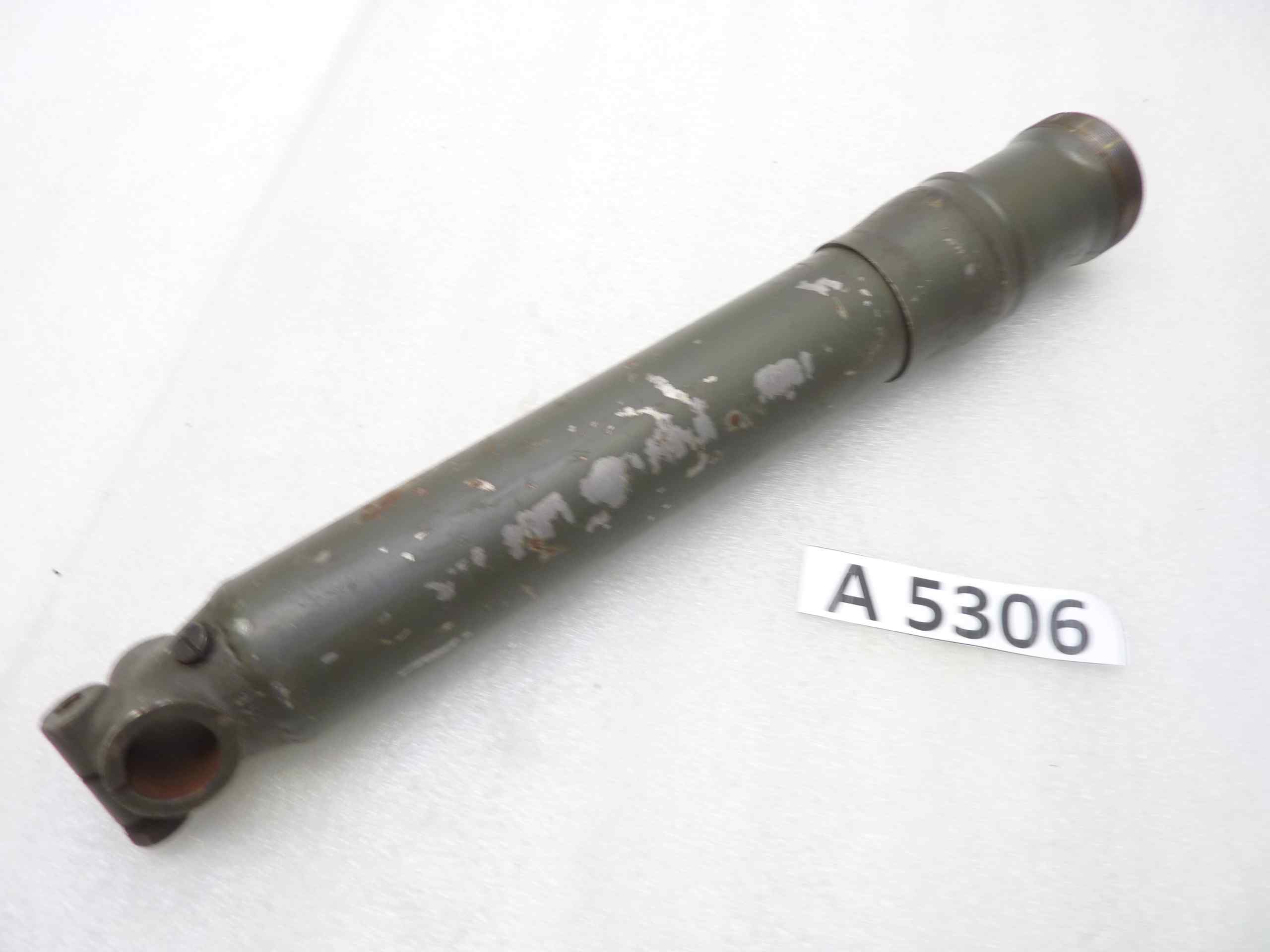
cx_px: 635
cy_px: 476
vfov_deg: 54.9
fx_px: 917
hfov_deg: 69.4
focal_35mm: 25
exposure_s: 1/10
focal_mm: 4.1
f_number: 3.3
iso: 80
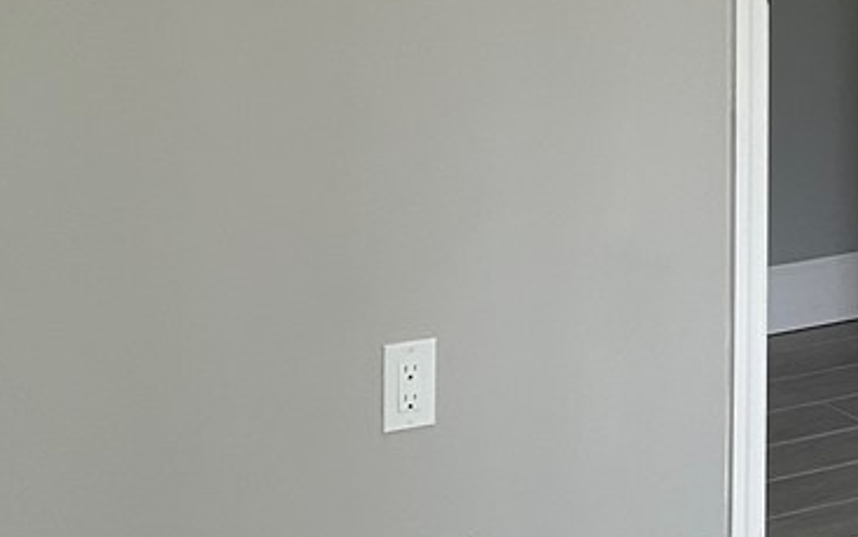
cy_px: 61
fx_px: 2808
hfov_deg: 16.7
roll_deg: -0.8
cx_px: 982
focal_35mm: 120
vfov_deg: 10.9
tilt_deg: -10.3
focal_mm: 5.7
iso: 125
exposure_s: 1/121
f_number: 1.5
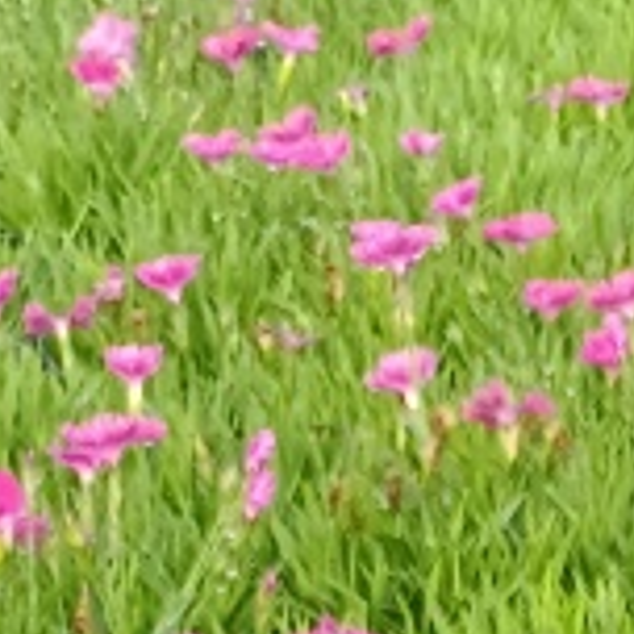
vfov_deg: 9.0
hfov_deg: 11.0
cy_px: 1946
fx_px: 3212
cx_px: 792
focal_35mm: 155
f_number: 1.79
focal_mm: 4.71
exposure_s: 1/100
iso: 505
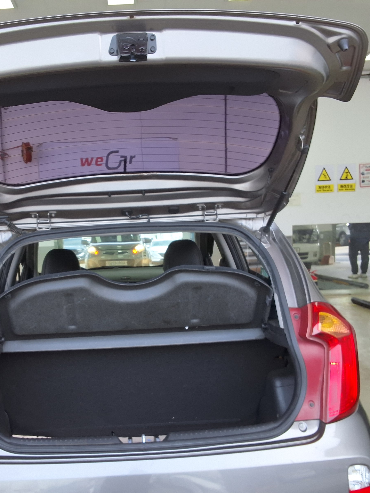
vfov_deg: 49.0
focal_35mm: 38
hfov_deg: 37.3
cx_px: 120
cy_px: 250
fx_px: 542
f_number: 1.9
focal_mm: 2.91
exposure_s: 1/213
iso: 32
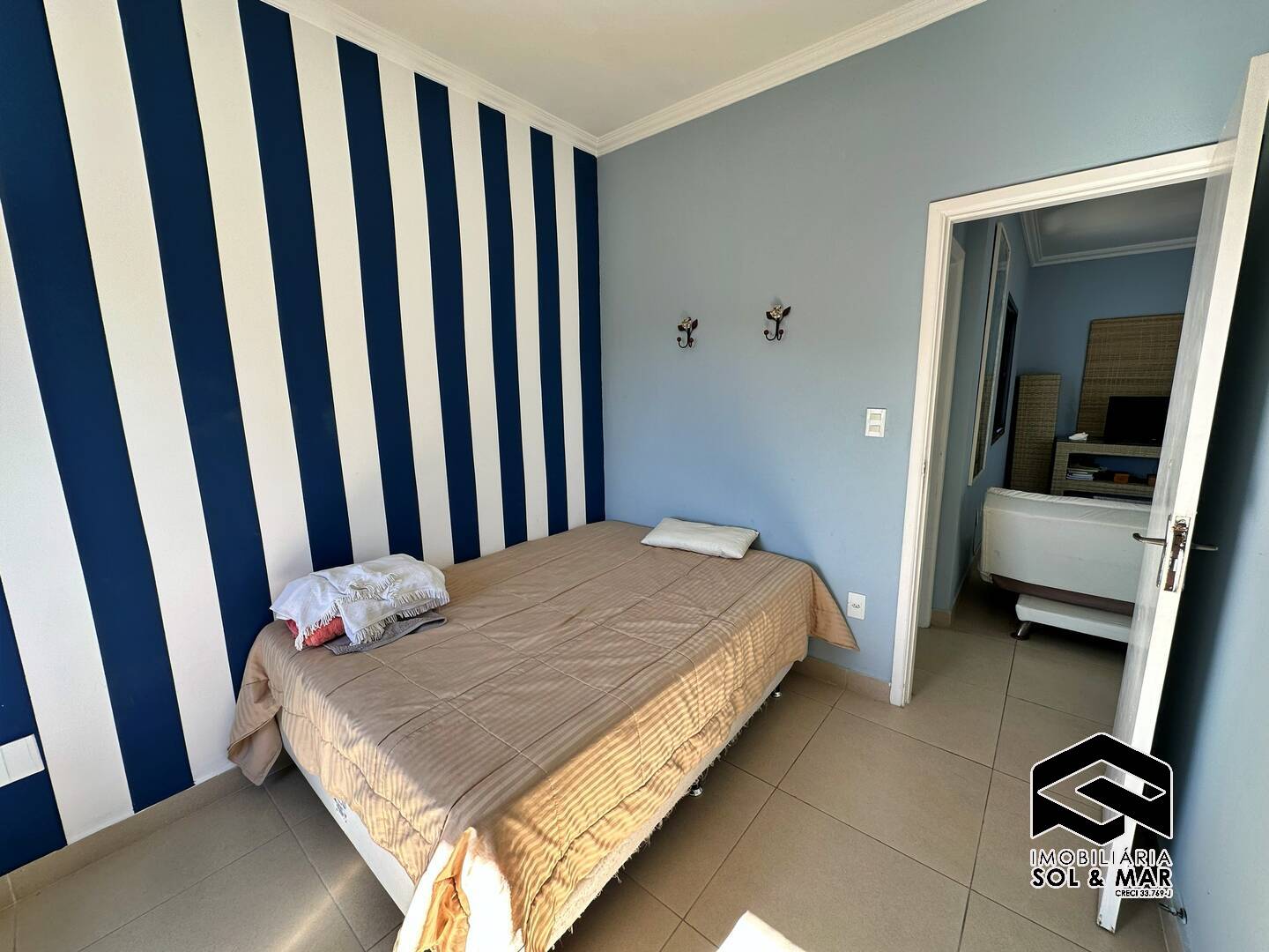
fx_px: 513
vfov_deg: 85.7
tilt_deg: -10.1
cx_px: 634
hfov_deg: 102.1
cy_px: 476
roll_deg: +0.7
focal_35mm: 14
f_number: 2.2
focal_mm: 2.22
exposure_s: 1/99
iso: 40
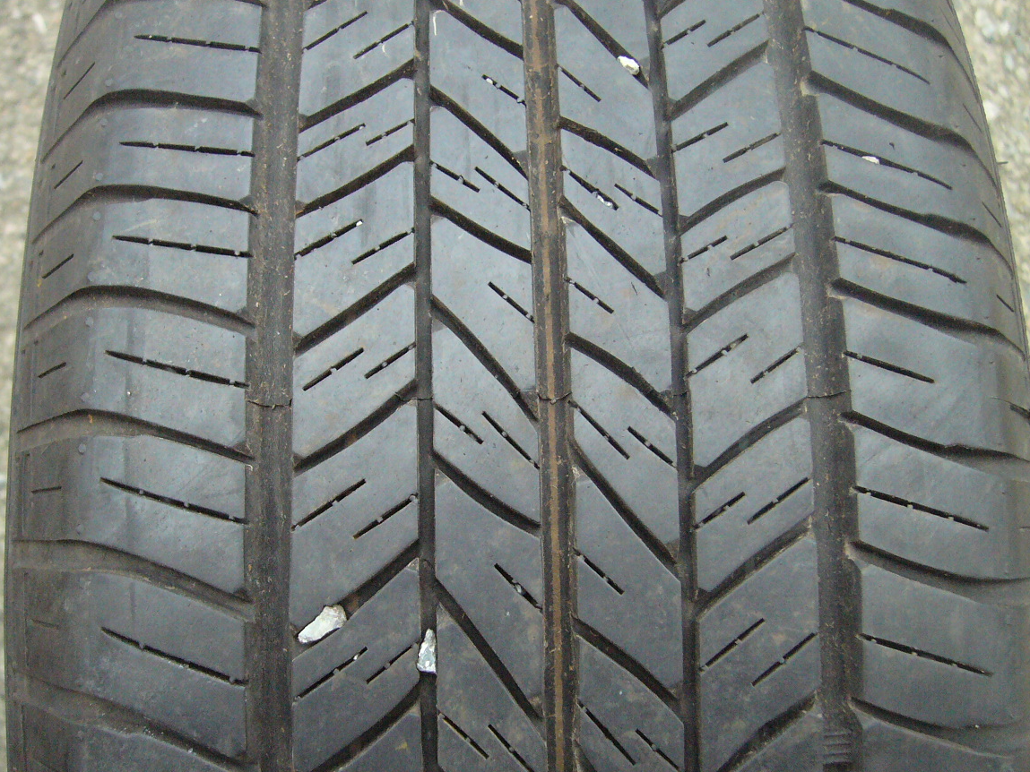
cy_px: 381
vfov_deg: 36.8
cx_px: 526
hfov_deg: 47.9
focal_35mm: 39
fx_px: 1161
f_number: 2.8
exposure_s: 1/250
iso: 400
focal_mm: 5.8
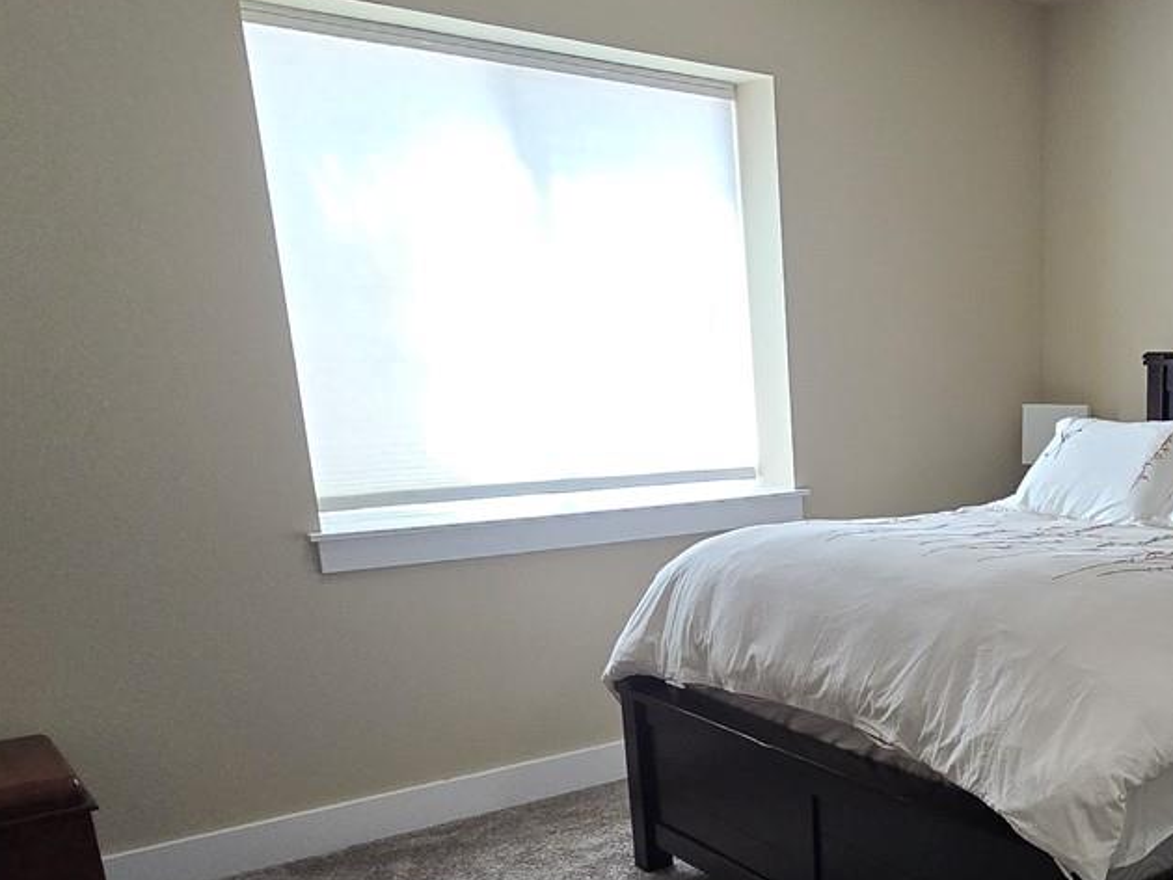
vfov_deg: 41.5
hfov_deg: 49.4
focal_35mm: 33
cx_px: 1052
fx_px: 1119
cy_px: 675
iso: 320
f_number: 2.2
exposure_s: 1/60
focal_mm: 2.2
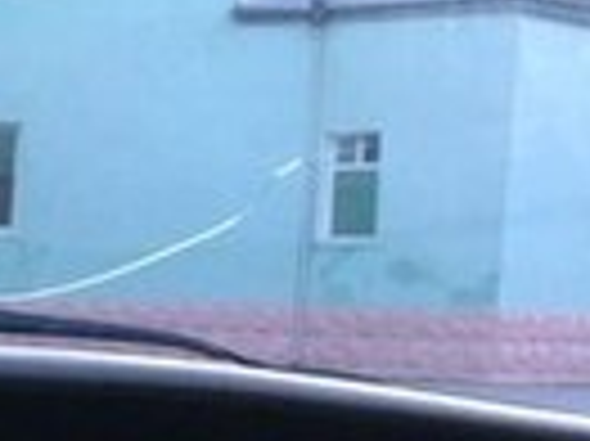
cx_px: -464
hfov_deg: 12.4
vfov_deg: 9.9
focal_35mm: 146
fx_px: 2486
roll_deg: -1.5
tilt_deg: -6.2
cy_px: 619
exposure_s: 1/33
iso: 125
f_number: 2.2
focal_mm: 4.15
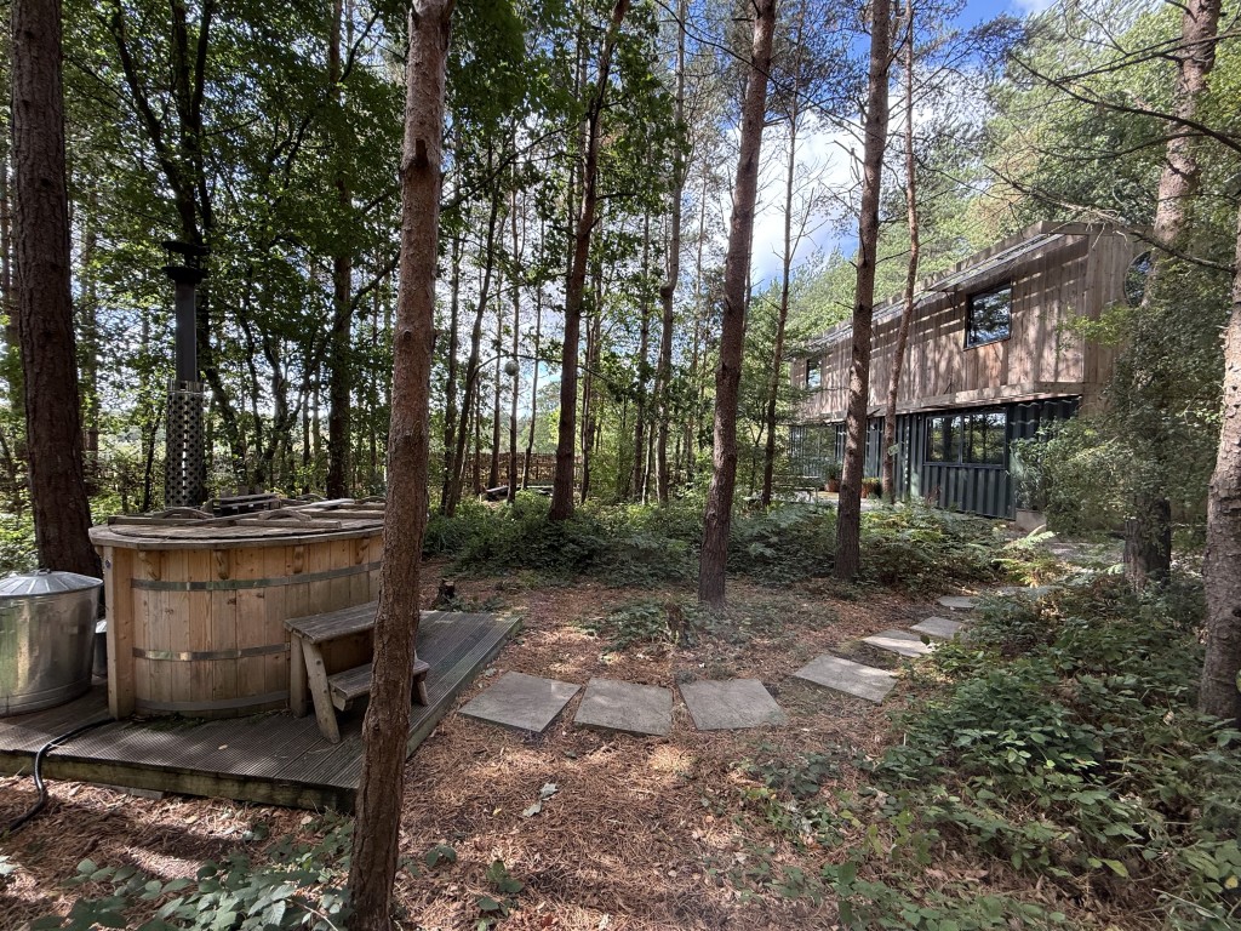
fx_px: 502
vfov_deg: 85.7
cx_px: 620
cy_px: 466
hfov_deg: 102.1
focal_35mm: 14
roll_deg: -1.5
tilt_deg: -1.3
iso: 64
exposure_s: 1/183
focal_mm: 2.22
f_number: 2.2
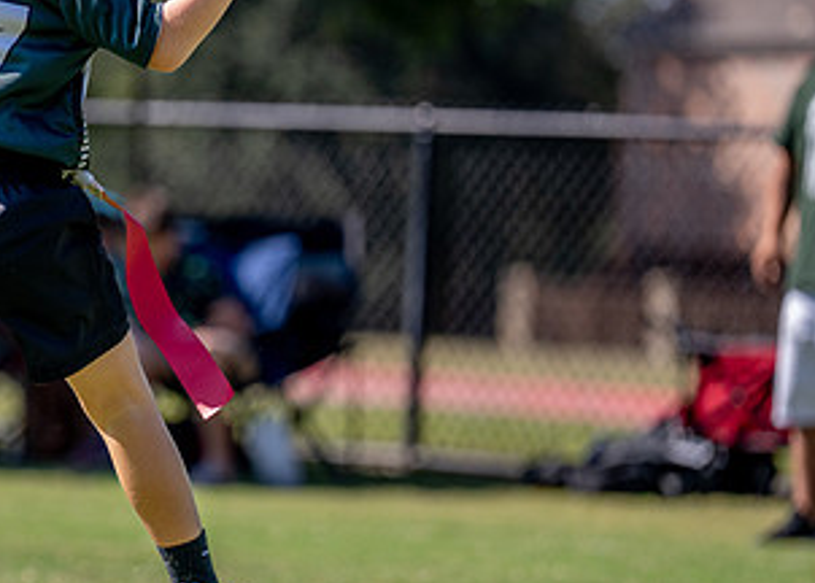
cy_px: 270
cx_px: -76
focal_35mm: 346
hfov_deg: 5.8
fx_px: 8012
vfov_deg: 4.2
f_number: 2.8
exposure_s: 1/2500
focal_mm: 158
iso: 250
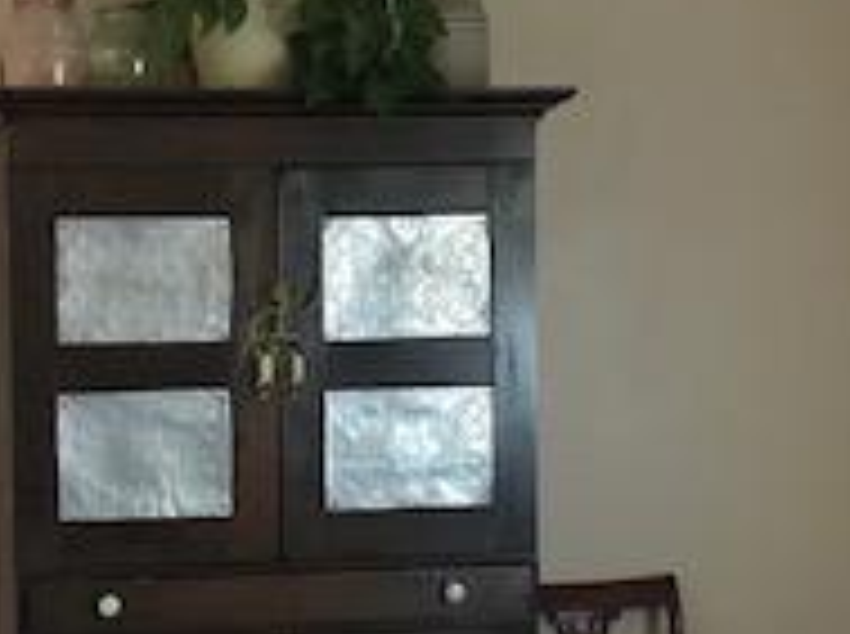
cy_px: 445
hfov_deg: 20.4
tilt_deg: -3.5
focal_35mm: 95
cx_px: 162
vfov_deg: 15.5
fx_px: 2328
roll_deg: +0.6
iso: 100
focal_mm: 3.99
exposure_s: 1/9
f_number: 1.8
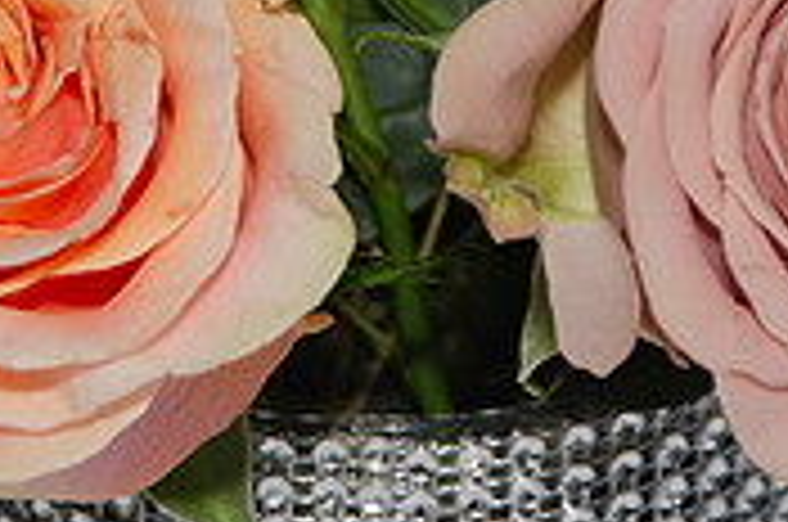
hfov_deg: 4.6
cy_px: -153
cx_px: 423
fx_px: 9766
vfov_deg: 3.1
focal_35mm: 447
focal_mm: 90
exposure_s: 1/250
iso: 100
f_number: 5.6
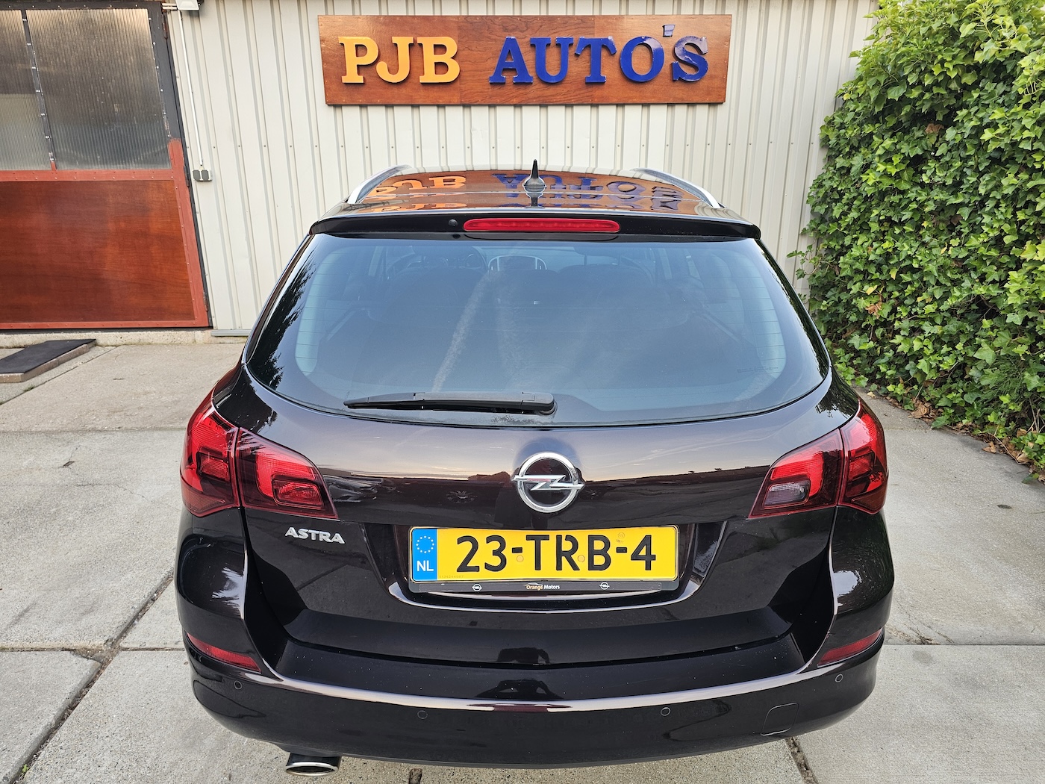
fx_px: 694
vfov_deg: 58.9
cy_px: 392
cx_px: 522
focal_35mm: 23
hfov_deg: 73.9
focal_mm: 6.3
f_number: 1.7
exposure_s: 1/100
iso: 80
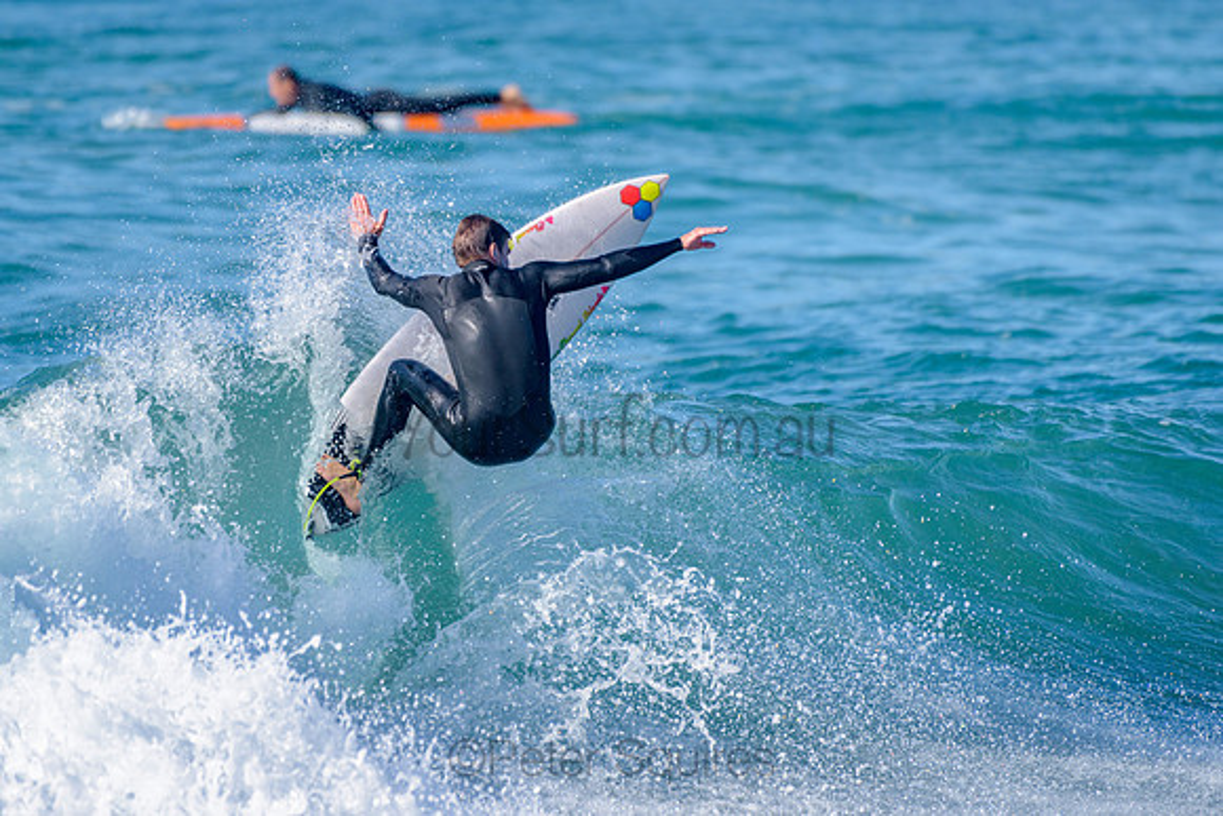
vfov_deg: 2.2
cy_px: 325
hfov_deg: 3.4
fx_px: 20822
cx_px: 501
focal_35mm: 613
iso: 180
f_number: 5.6
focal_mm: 500
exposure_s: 1/2000
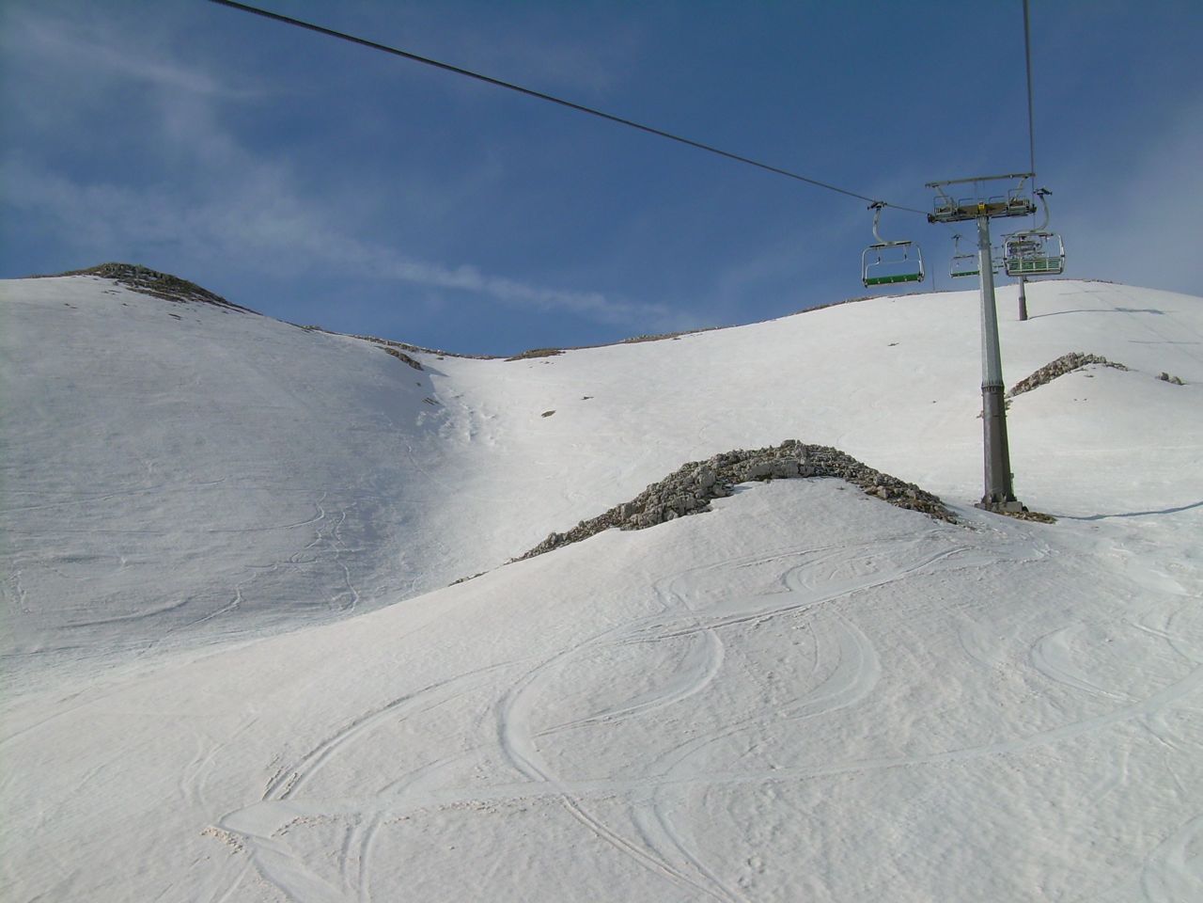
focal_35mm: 38
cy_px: 452
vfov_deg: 37.7
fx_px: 1321
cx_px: 602
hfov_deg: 49.0
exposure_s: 1/1000
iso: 50
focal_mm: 6.3
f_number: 4.6
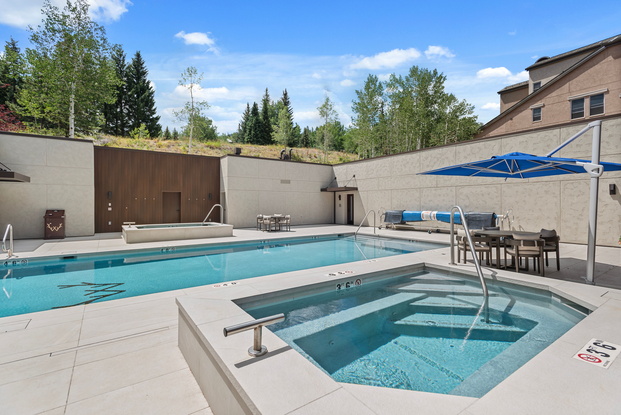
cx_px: 310
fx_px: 293
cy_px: 208
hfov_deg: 93.3
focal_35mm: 17
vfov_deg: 70.5
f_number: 7.1
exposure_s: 1/160
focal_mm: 17
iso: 125
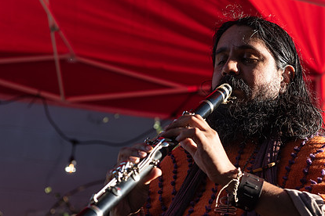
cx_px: 195
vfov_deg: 14.0
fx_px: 885
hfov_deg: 20.8
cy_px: 134
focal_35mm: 98
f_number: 4.5
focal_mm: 70
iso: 200
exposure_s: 1/500
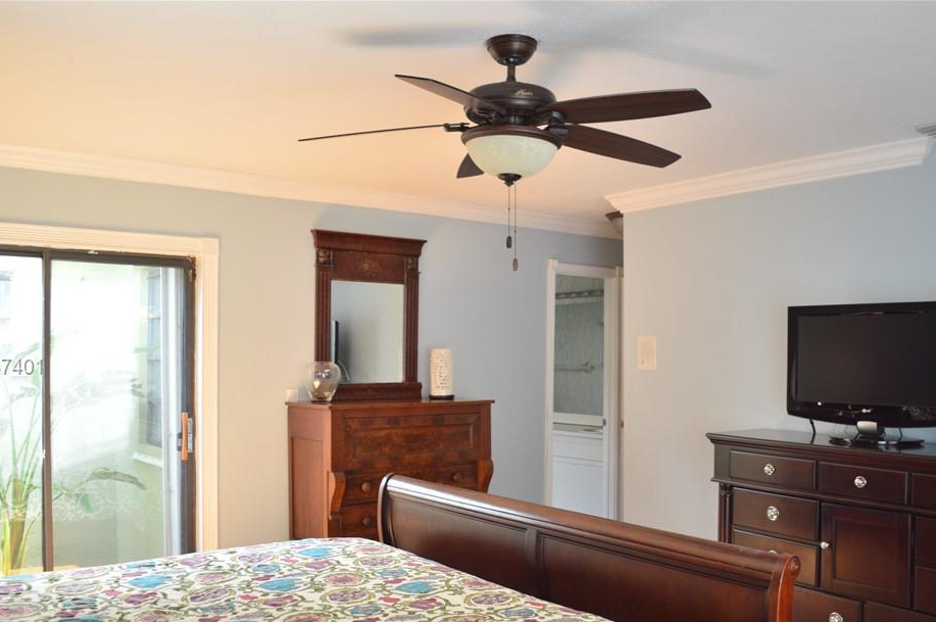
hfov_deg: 58.7
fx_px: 831
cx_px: 492
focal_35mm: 32
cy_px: 368
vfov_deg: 40.9
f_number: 3.5
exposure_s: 1/30
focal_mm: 18
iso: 200
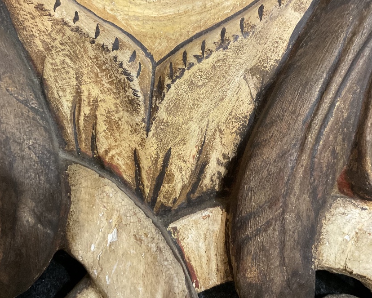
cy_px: 128
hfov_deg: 44.8
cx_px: 180
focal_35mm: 41
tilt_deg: -82.9
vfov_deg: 36.4
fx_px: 452
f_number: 1.8
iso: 200
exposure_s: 1/50
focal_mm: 3
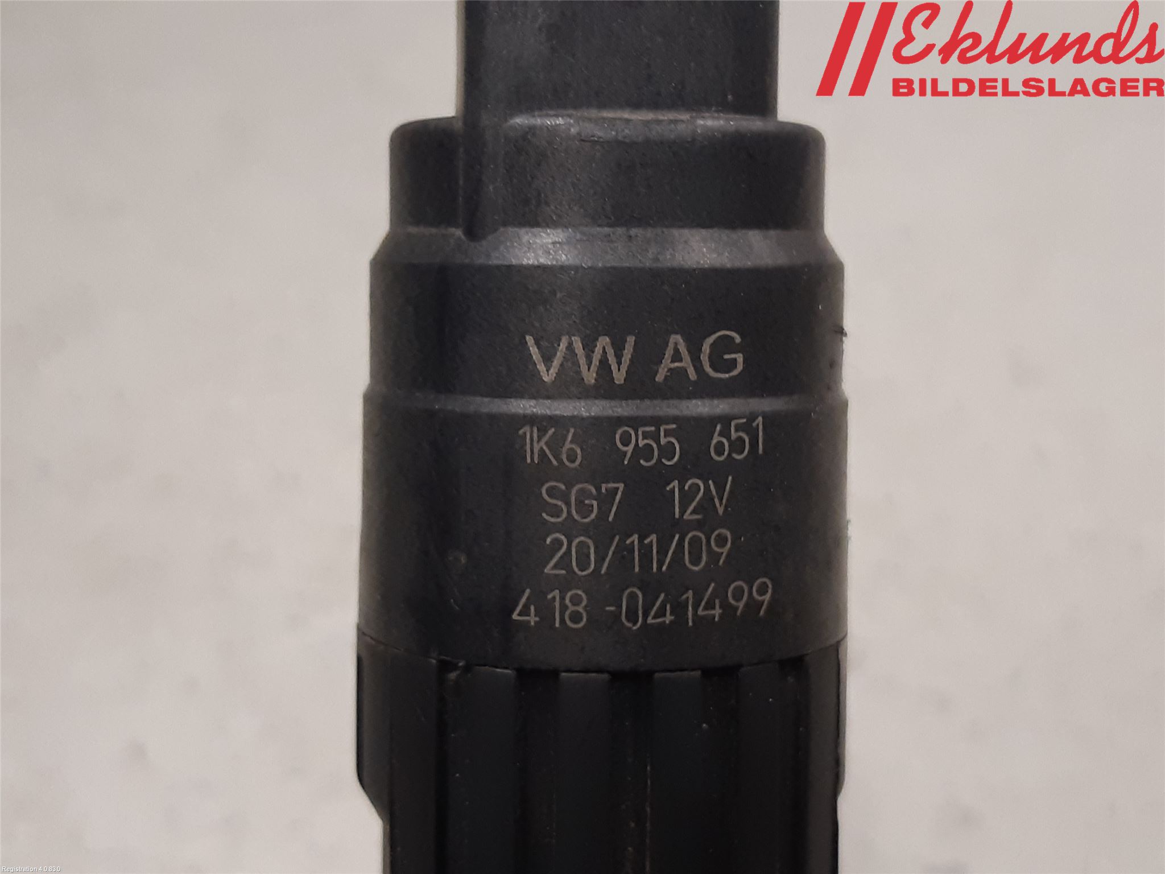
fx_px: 875
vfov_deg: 53.1
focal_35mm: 26
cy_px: 437
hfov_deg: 67.3
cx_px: 582
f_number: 1.7
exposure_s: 1/50
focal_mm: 3.93
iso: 125
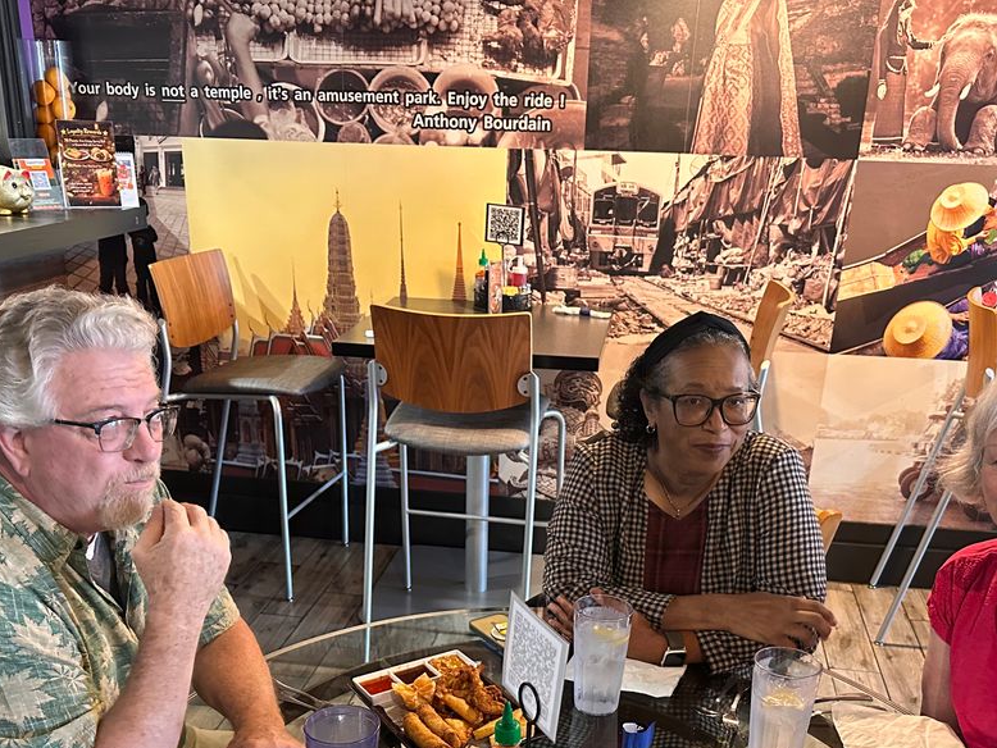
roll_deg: -2.1
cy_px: 575
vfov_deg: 37.6
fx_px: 1066
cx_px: 495
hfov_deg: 50.1
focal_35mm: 37
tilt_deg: -23.1
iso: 800
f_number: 1.78
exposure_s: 1/60
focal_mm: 6.86
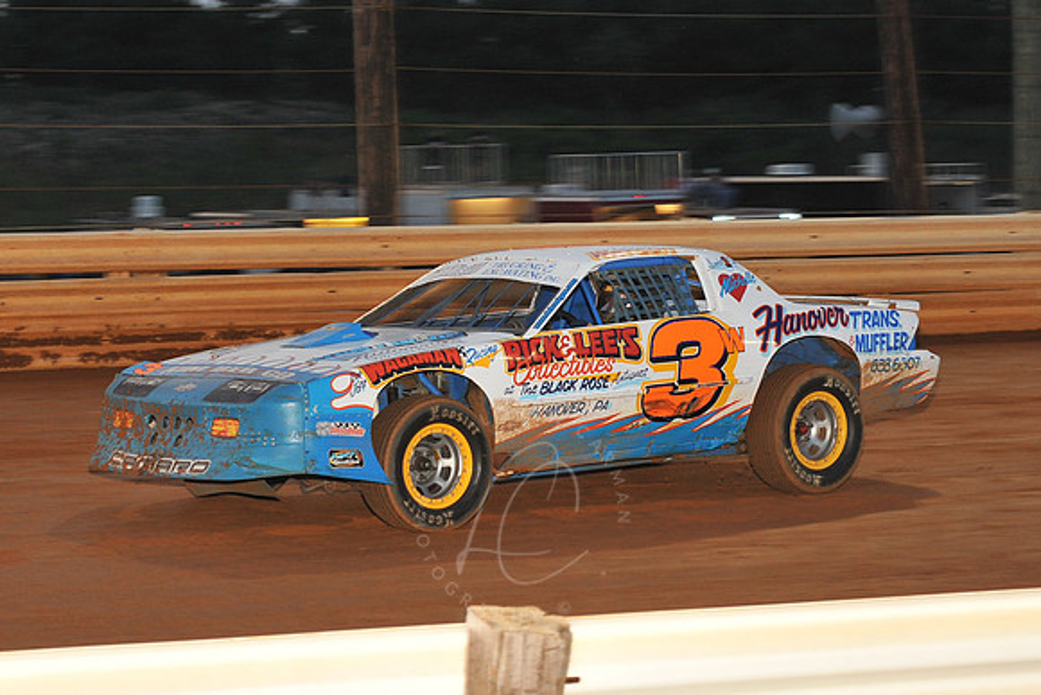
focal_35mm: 80
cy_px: 348
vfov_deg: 17.1
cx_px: 520
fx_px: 2314
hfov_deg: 25.4
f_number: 7.1
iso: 1000
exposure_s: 1/320
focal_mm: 80
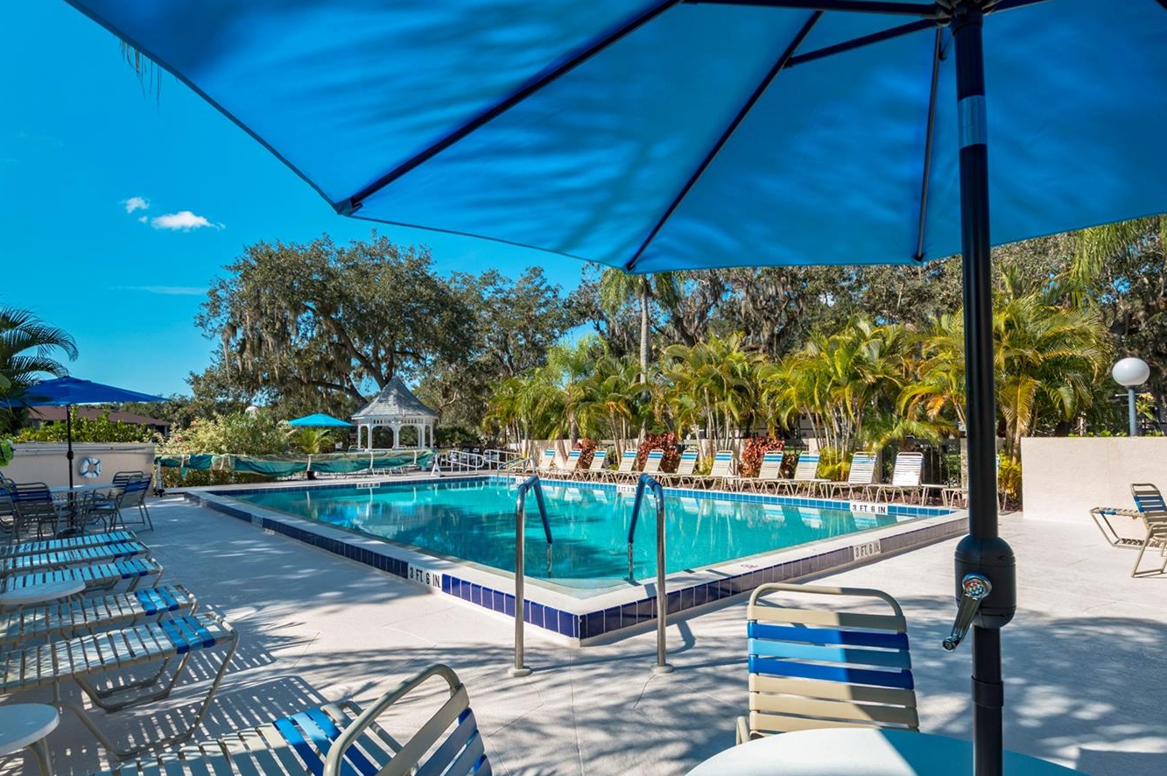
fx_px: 583
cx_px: 579
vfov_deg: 67.3
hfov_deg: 90.1
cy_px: 400
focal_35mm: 18
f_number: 8
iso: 100
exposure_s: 1/250
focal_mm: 10
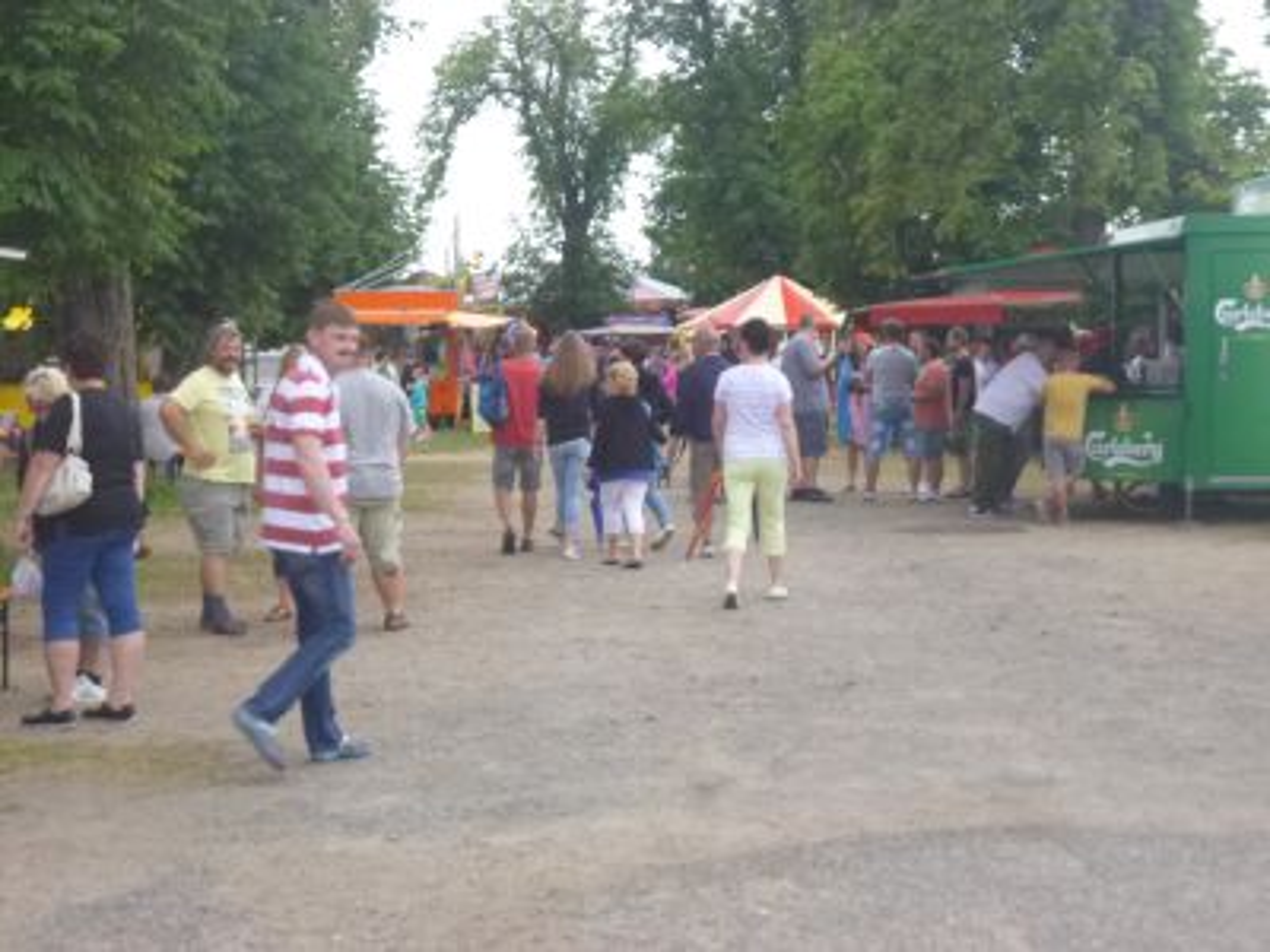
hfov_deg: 28.2
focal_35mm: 69
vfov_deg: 21.3
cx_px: 635
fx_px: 2531
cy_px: 476
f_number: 4.5
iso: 200
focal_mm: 12.3
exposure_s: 1/80
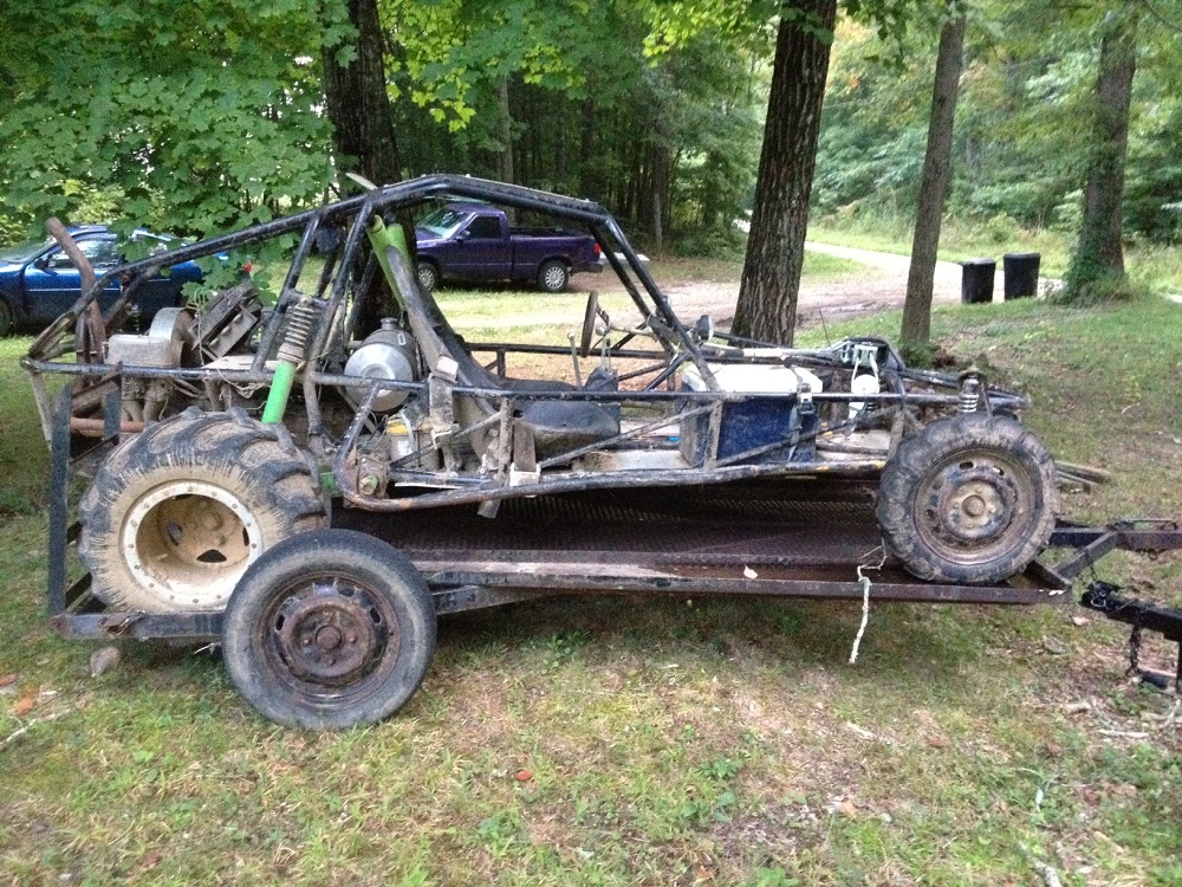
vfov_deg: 40.7
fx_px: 1195
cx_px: 591
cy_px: 444
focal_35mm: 35
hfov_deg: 52.6
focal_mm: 4.28
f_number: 2.4
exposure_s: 1/15
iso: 640
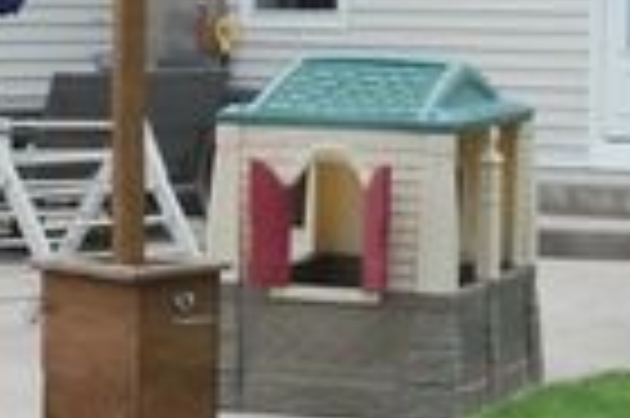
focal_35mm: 205
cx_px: 338
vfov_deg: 6.7
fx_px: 3583
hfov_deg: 10.0
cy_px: 92
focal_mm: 28
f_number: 22
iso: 1000
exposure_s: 1/125
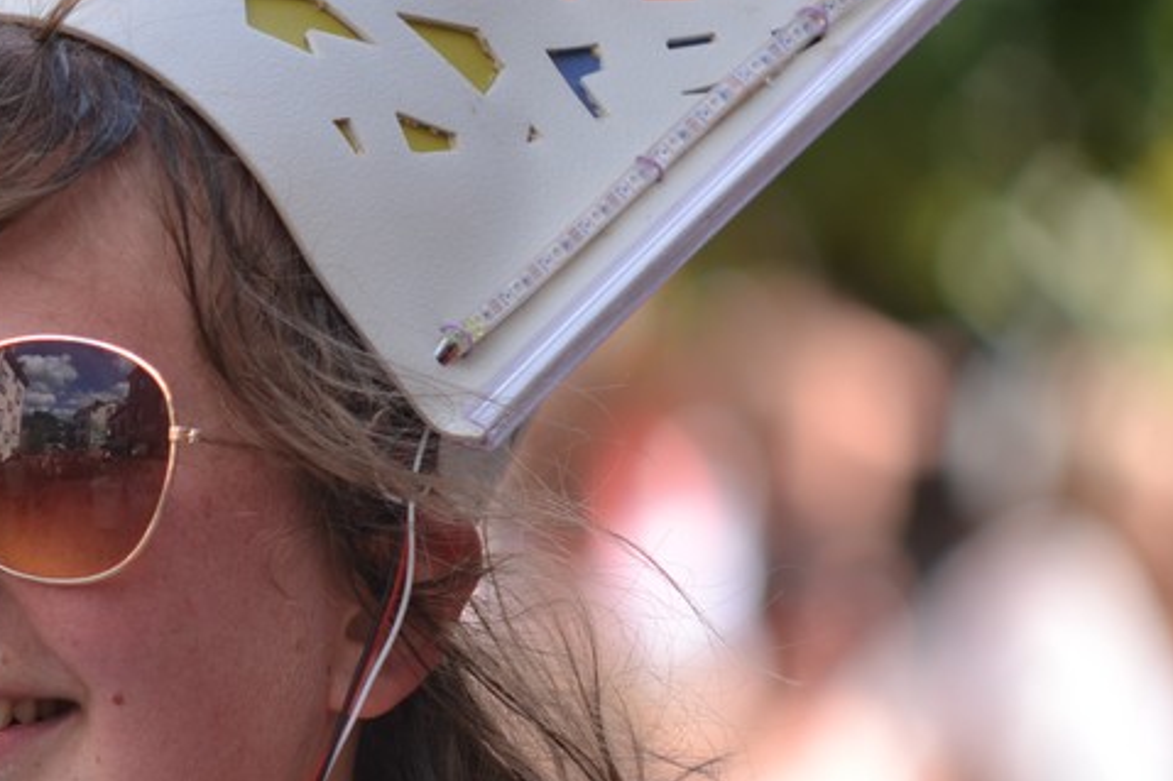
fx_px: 12540
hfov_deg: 5.3
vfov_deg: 3.6
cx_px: 42
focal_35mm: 385
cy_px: 562
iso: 100
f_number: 2.8
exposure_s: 1/400
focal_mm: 120
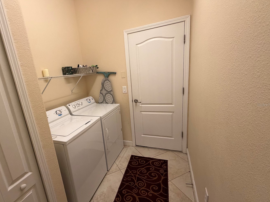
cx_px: 113
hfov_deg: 90.2
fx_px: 133
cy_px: 105
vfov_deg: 74.7
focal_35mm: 17
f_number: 2.2
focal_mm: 2.22
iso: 320
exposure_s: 1/120
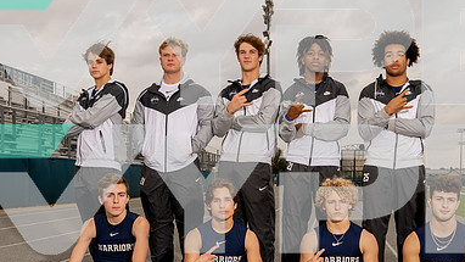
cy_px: 209
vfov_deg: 23.2
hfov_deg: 40.6
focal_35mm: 51
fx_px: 629
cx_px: 232
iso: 250
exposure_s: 1/250
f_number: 8
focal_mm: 28
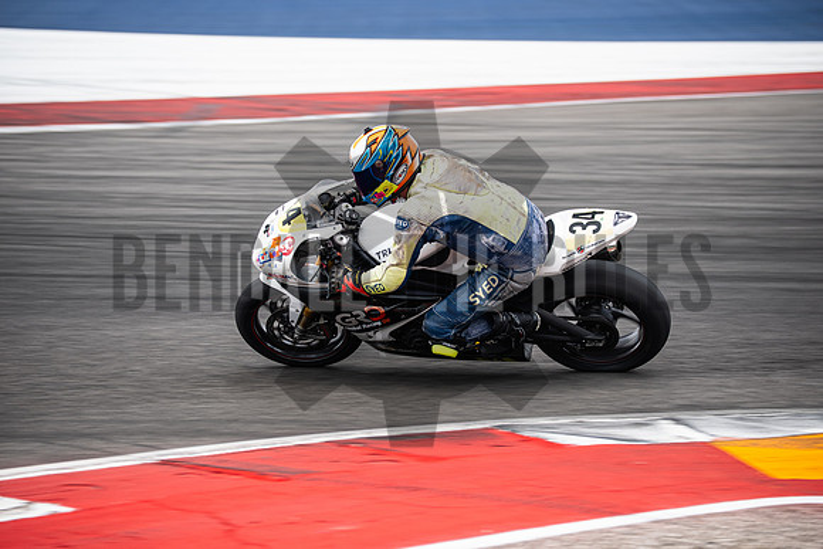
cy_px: 274
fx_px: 4619
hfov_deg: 10.2
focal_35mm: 202
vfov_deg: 6.8
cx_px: 412
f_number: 3.6
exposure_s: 1/250
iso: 160
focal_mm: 134.4
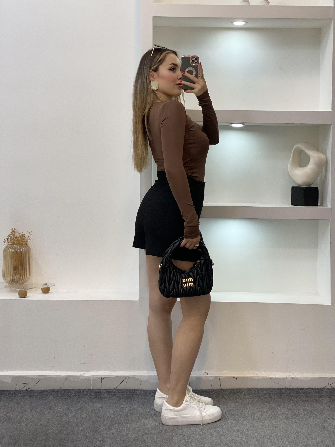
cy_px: 224
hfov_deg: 28.0
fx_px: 671
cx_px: 168
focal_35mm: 52
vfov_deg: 36.8
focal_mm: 6
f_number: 2
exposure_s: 1/100
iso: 80
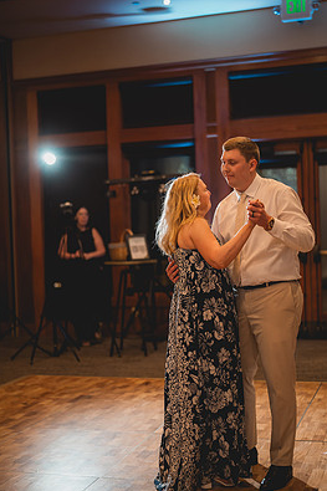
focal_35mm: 57
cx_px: 172
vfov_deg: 35.1
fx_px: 777
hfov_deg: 23.8
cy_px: 259
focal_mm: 50
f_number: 1.4
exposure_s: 1/320
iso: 1250
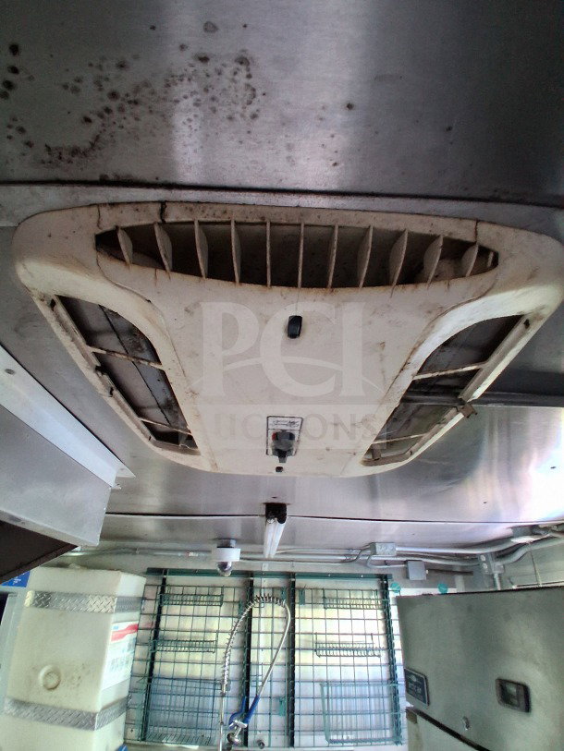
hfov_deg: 74.7
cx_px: 282
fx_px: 369
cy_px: 376
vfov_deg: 91.0
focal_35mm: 17
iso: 320
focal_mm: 1.4
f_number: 2.2
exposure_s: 1/40
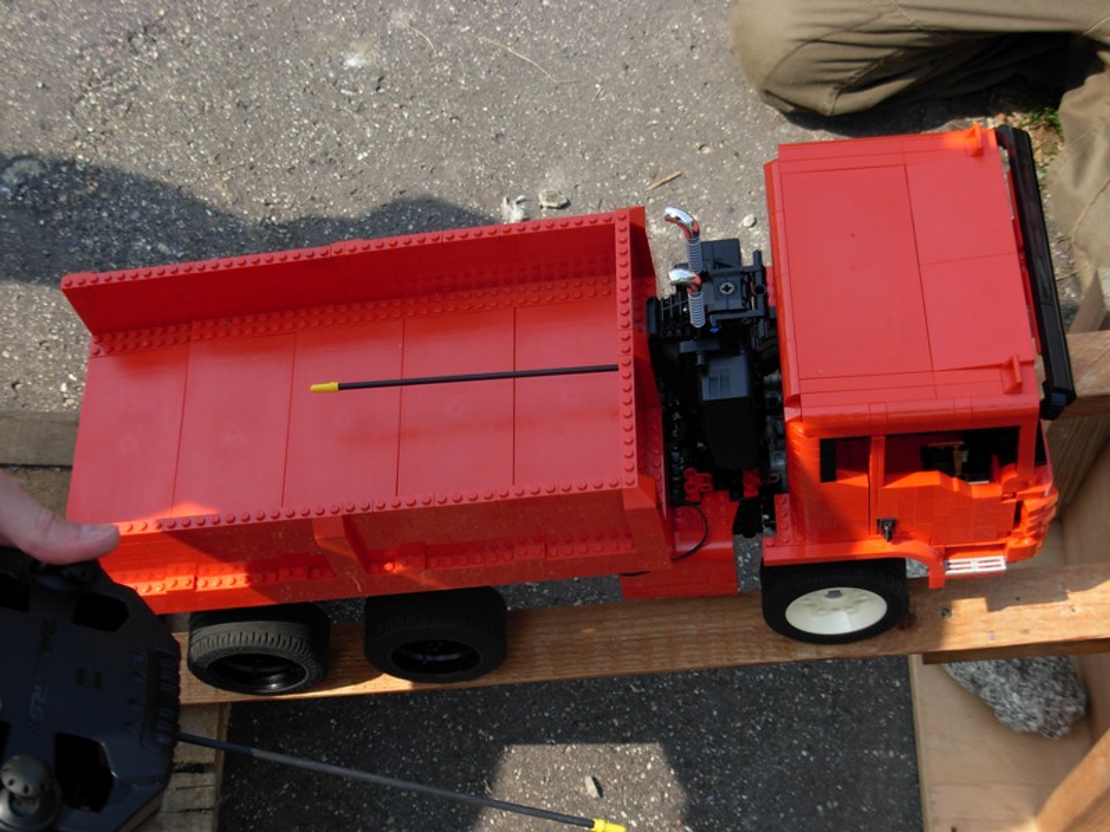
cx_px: 555
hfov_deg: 30.3
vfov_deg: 22.9
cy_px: 416
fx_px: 2052
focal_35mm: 64
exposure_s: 1/575
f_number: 3.4
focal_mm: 10.5
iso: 79
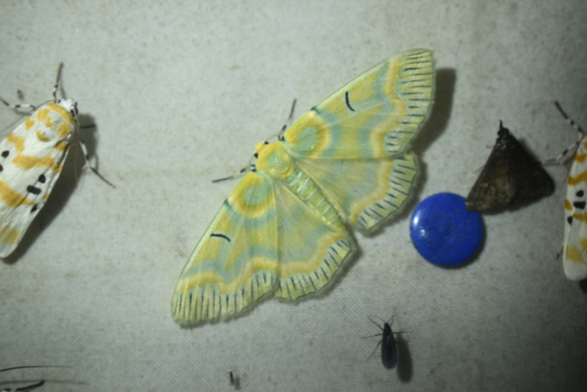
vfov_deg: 16.6
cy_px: 196
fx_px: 1346
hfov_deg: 24.6
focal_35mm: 82
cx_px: 294
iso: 200
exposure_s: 1/250
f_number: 8
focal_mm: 55
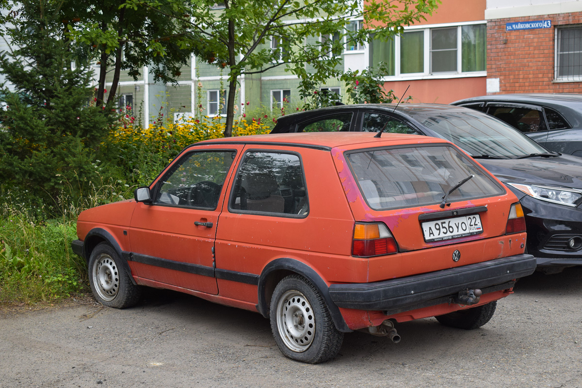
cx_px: 291
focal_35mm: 57
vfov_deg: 23.8
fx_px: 921
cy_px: 194
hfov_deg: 35.1
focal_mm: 38
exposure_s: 1/250
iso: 400
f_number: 6.3
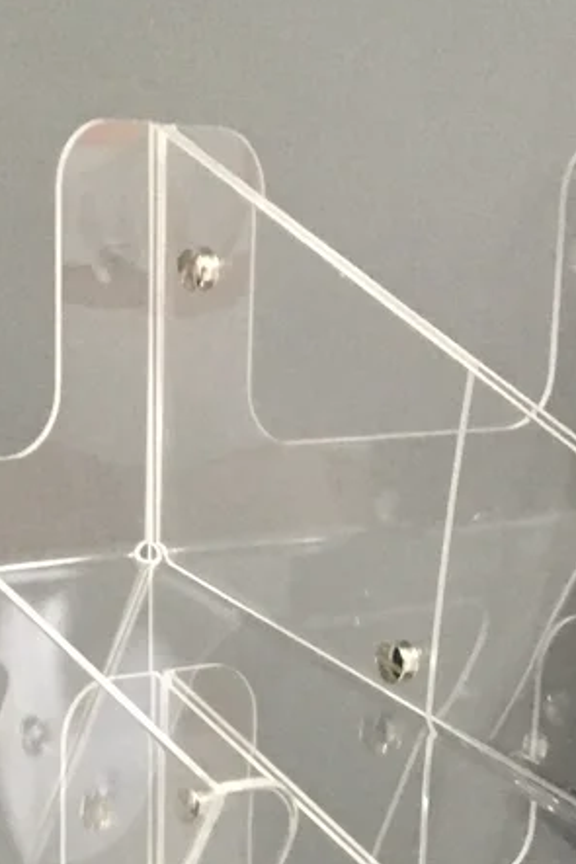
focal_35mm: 109
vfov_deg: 17.1
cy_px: 1272
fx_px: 2618
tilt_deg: -23.9
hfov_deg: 12.6
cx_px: 264
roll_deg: -3.4
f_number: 2.2
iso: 200
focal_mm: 4.15
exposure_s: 1/33
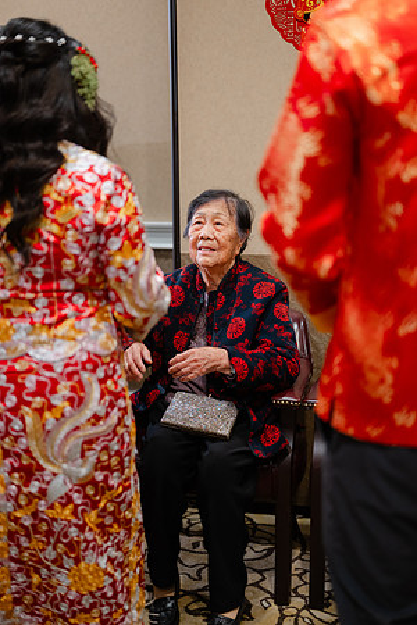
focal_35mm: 50
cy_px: 312
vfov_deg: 39.6
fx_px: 869
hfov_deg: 27.0
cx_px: 208
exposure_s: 1/125
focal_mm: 50
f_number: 1.8
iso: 640
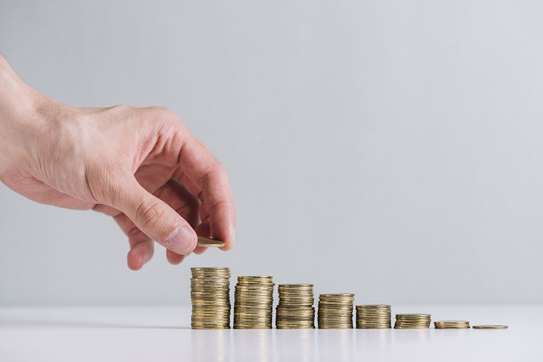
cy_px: 181
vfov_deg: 13.0
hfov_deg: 19.5
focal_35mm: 105
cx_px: 272
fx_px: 1584
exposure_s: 1/160
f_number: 8
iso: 200
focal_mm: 105
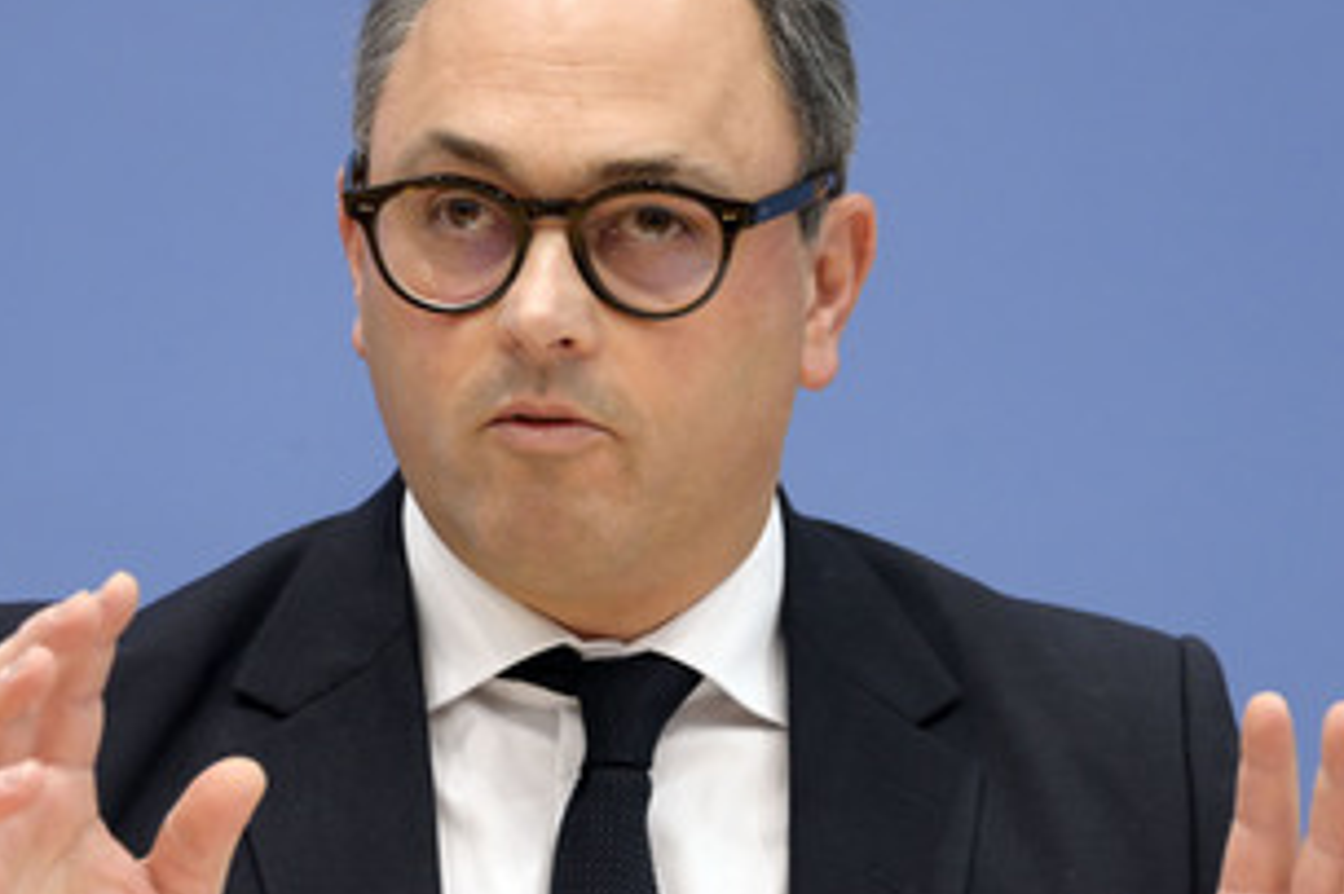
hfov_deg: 9.3
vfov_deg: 6.2
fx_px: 8283
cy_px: 462
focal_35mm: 222
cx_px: 659
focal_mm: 150
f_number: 5.6
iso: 5000
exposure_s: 1/400
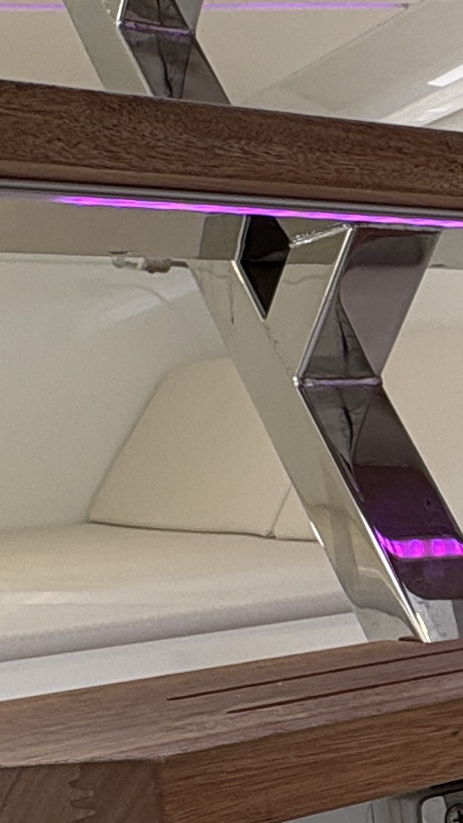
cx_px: 769
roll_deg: +3.6
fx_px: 1419
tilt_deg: -4.7
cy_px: 545
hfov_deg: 16.3
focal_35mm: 65
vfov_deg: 32.1
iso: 64
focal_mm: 2.22
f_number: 2.2
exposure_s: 1/125
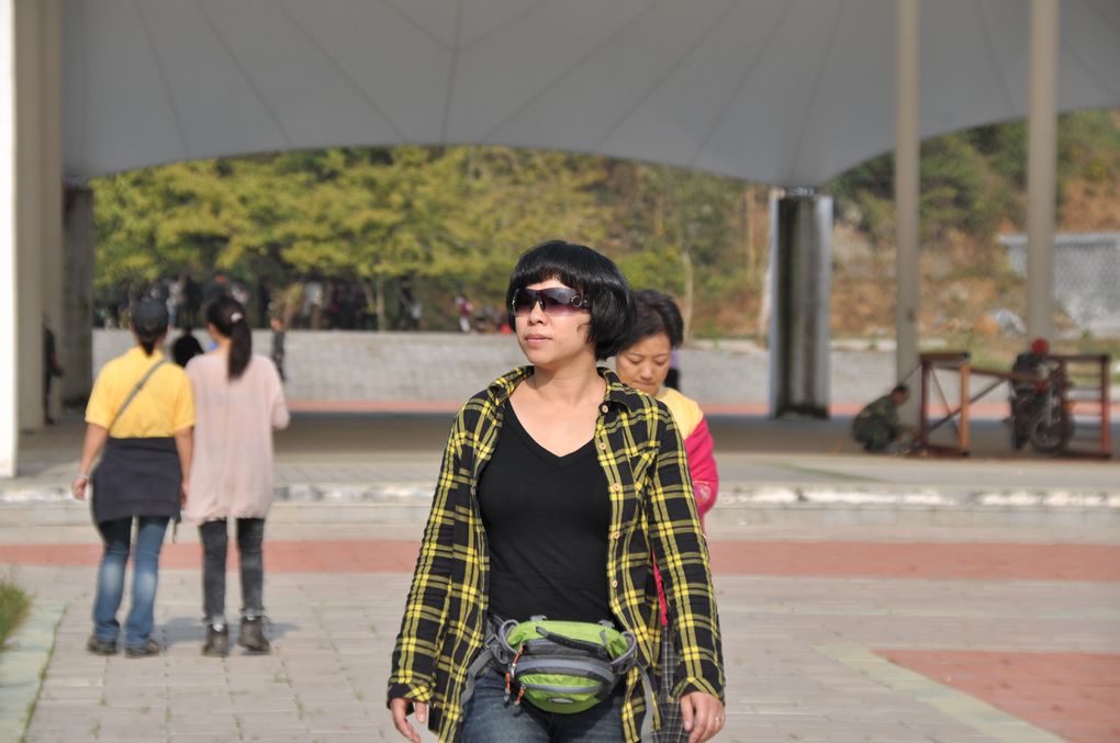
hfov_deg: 17.1
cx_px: 560
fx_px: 3728
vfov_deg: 11.4
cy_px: 372
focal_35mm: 120
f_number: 5.3
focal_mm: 80
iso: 200
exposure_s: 1/1250
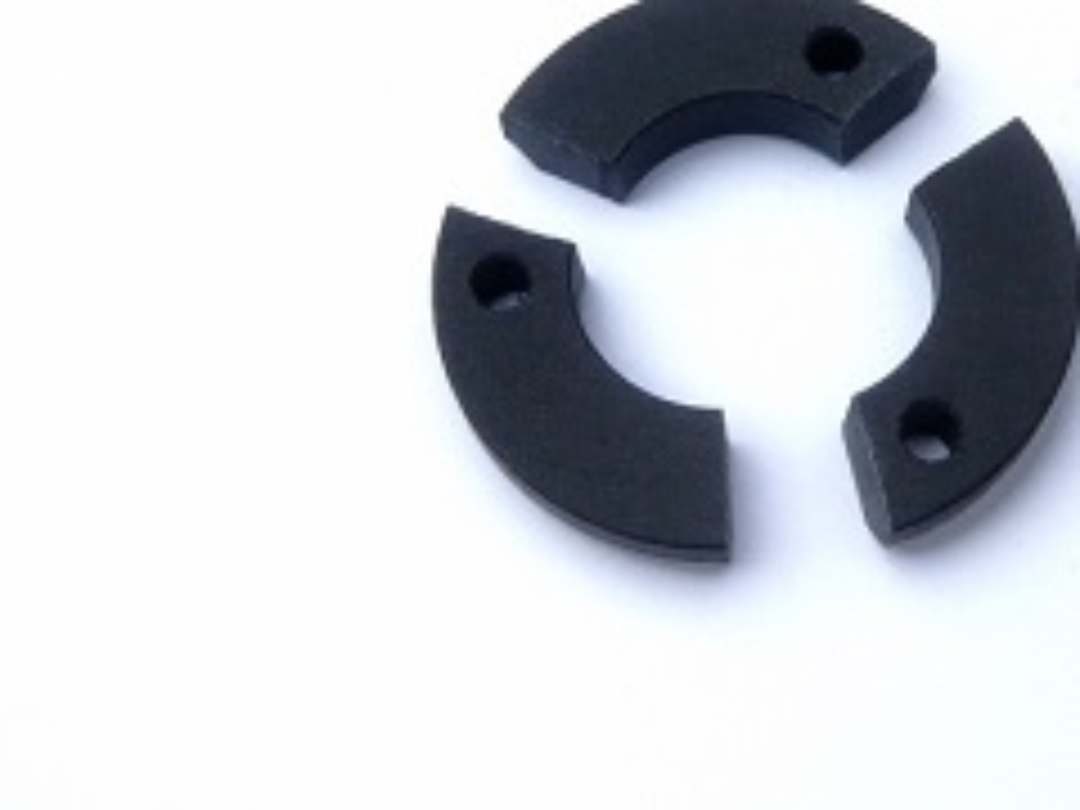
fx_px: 1872
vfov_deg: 24.4
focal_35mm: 60
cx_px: 747
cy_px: 320
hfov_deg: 31.8
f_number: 2.8
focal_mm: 4.6
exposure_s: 1/640
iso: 100
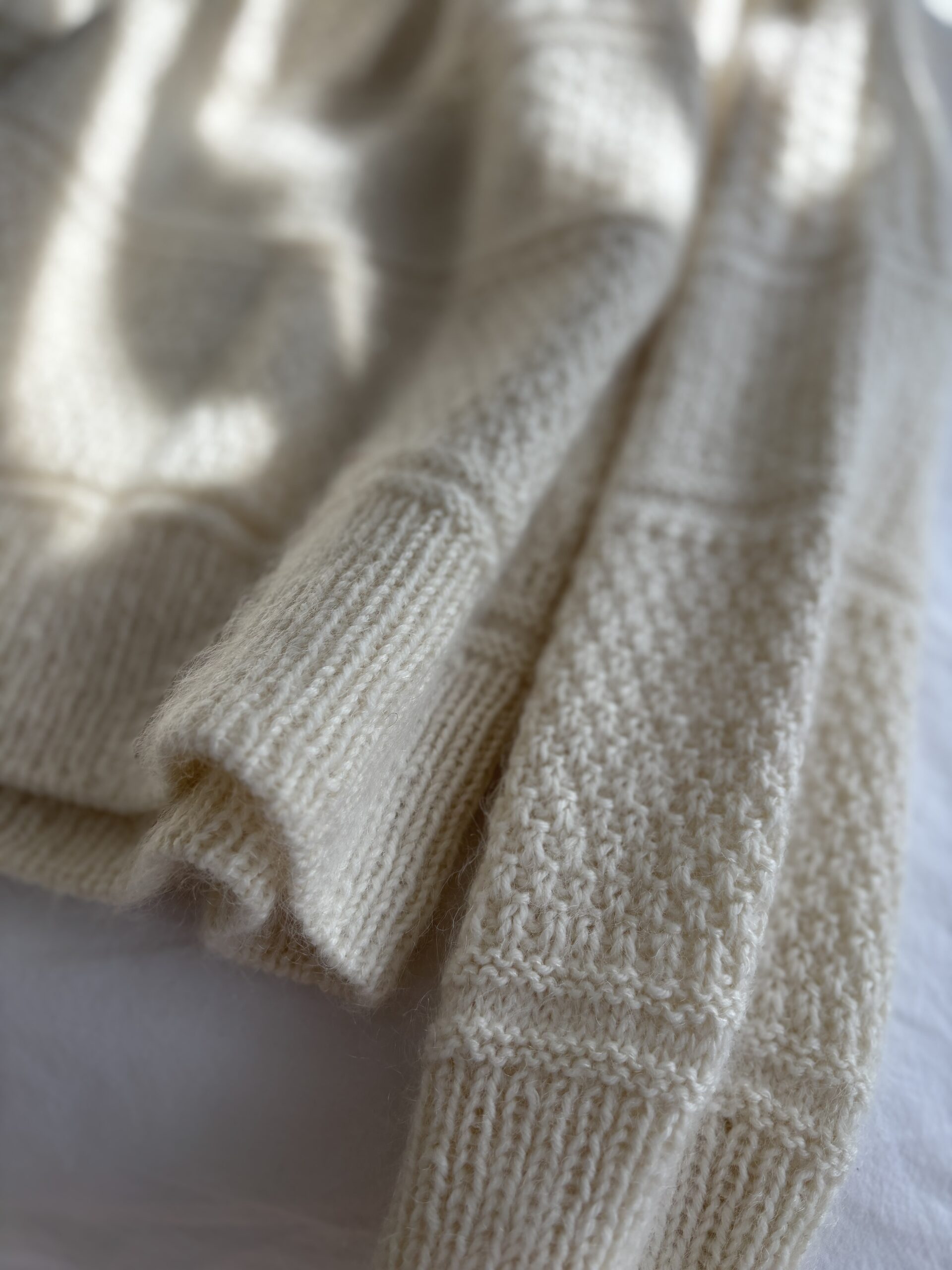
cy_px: 635
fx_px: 953
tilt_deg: -58.4
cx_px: 476
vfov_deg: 67.3
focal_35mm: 26
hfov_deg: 53.1
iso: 50
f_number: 1.6
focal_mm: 5.96
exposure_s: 1/212
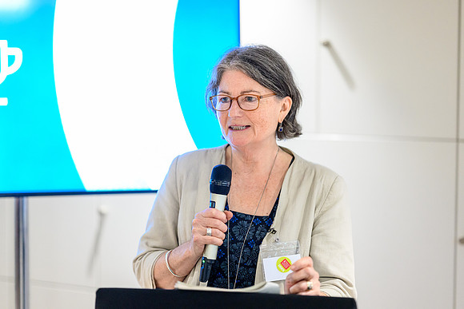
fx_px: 1099
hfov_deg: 23.8
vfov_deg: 16.0
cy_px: 154
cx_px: 232
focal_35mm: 85
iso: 5000
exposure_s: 1/400
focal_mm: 85
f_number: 1.8
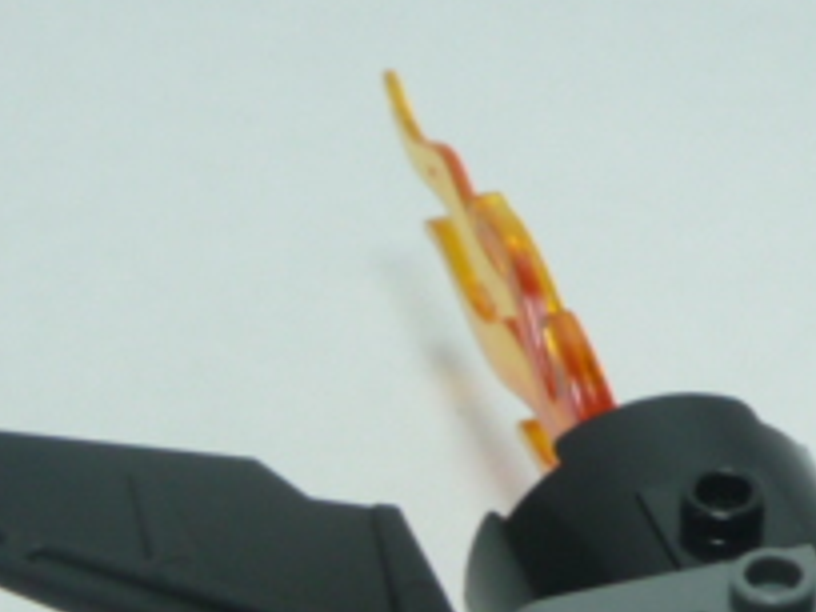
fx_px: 3394
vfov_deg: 10.2
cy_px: 644
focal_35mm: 144
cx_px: 932
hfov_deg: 13.4
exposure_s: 1/60
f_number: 3.3
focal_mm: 4.7
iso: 100
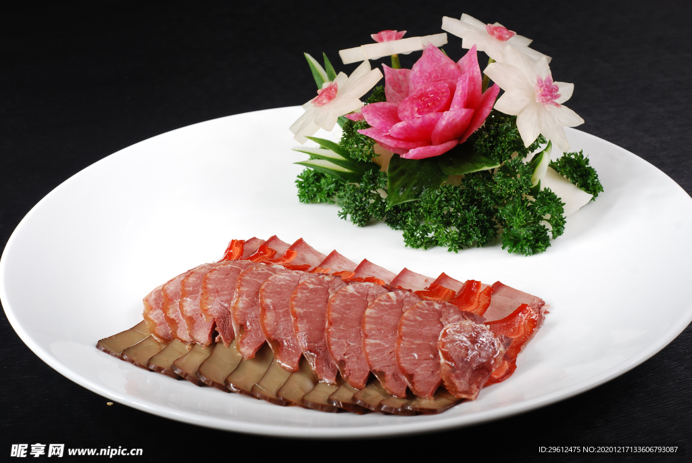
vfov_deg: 18.2
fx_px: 1443
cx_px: 346
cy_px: 232
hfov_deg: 27.0
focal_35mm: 75
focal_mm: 50
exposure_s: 1/125
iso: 100
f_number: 10
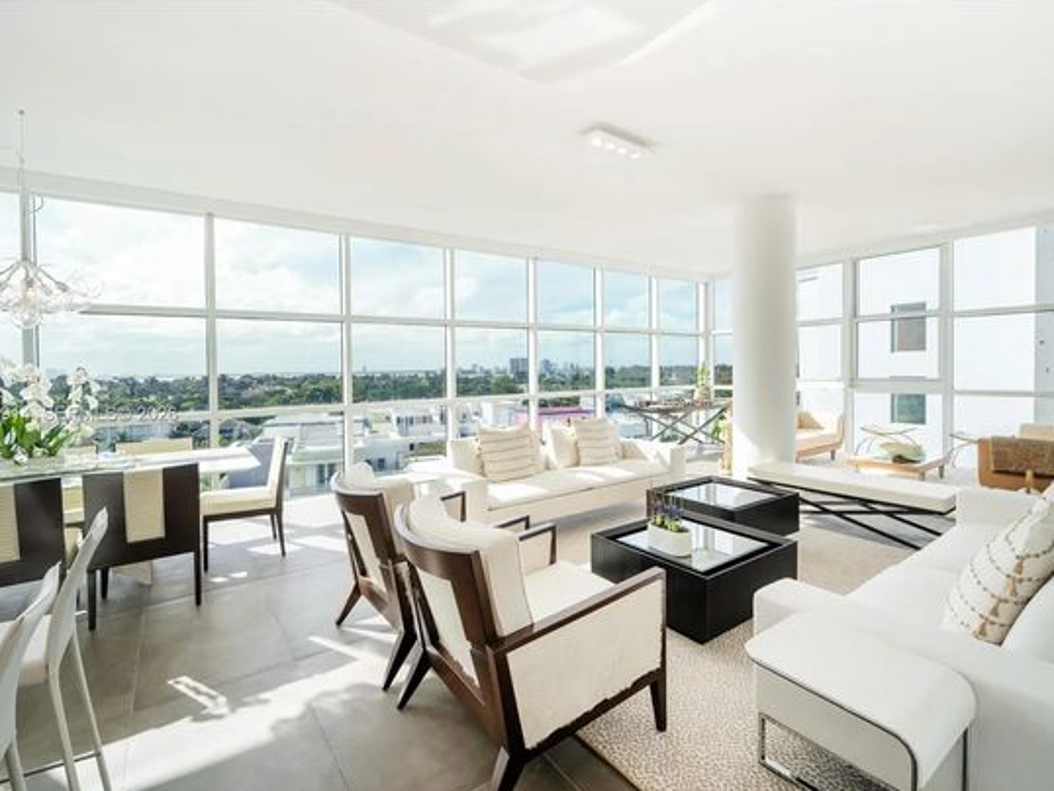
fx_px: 487
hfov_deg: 94.3
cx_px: 560
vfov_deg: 78.1
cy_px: 415
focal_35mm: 16
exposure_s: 1/1000
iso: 125
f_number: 5.6
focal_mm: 14
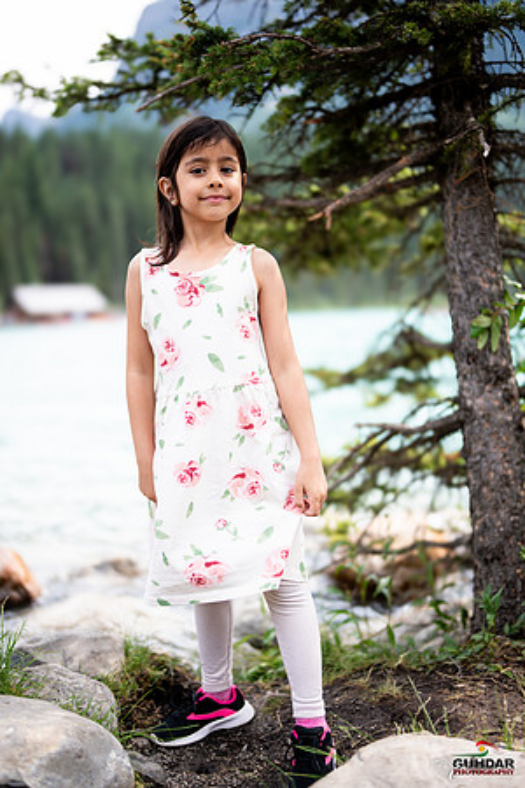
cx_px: 262
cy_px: 394
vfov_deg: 54.4
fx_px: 766
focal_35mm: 35
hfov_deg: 37.9
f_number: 1.2
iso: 200
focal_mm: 35
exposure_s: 1/5000
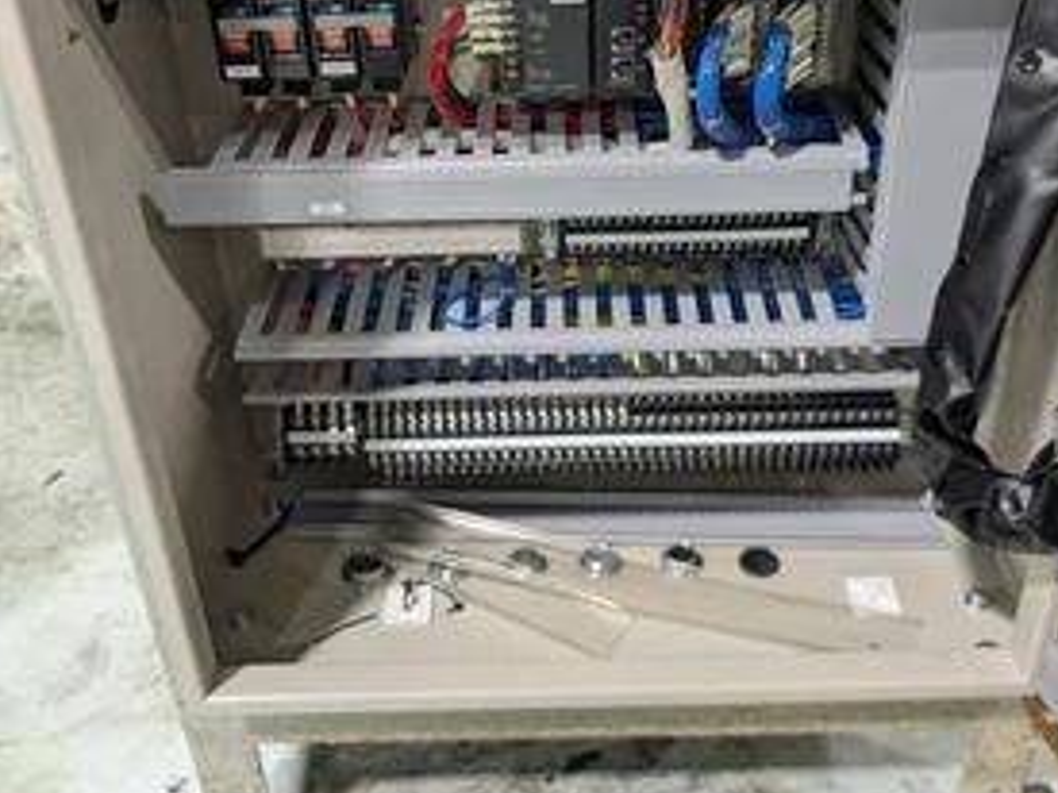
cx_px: 575
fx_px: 1069
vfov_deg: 40.2
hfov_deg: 52.6
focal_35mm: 35
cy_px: 269
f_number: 1.68
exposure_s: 1/568
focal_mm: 6.9
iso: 1405
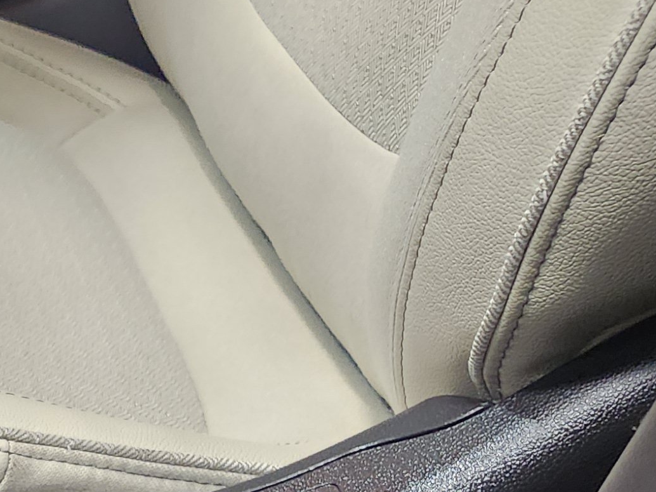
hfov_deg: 18.5
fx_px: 1686
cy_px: 641
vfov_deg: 15.8
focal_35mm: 89
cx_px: -432
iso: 500
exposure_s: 1/120
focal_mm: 5.54
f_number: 1.8
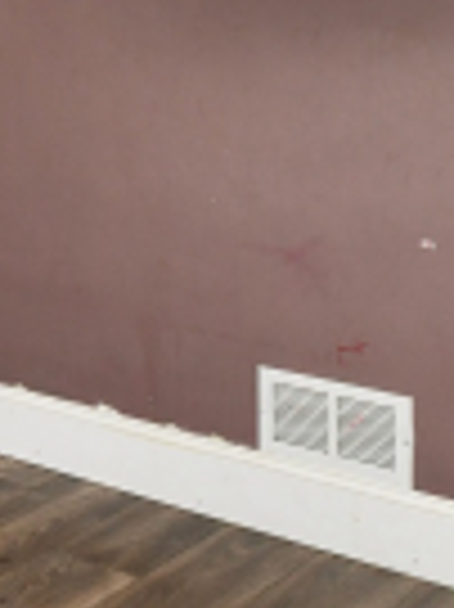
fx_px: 1314
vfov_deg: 24.7
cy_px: -14
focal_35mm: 75
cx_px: -647
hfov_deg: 13.7
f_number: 6.3
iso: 640
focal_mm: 14
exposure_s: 1/60
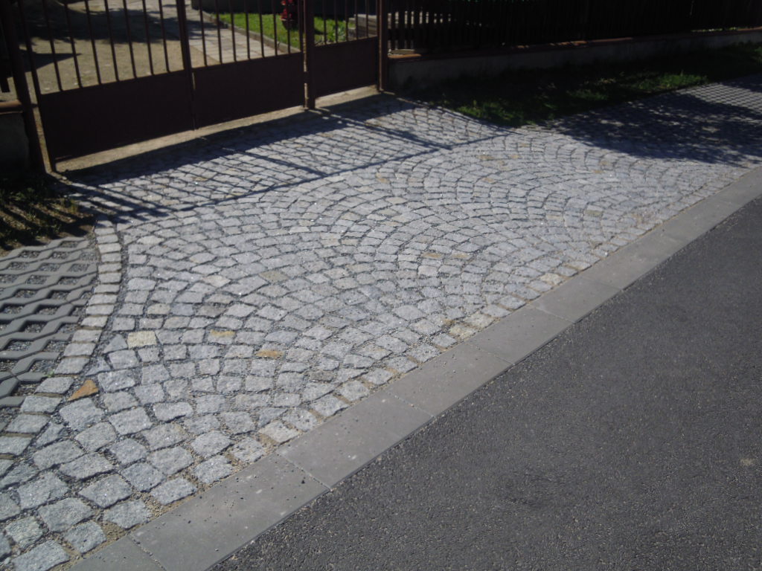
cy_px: 286
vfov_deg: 44.2
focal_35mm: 32
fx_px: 704
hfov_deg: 56.8
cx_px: 381
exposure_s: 1/320
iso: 100
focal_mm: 5.7
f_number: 7.9
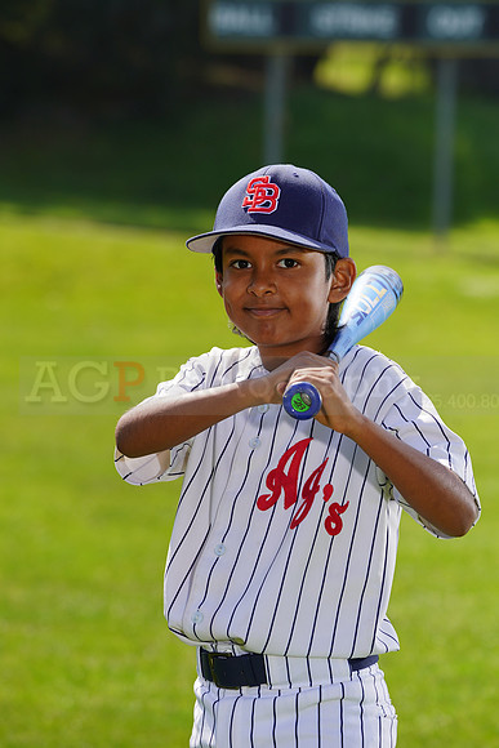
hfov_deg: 6.1
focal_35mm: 224
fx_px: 4654
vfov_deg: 9.2
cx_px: 250
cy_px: 374
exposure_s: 1/250
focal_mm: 224
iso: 100
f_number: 8
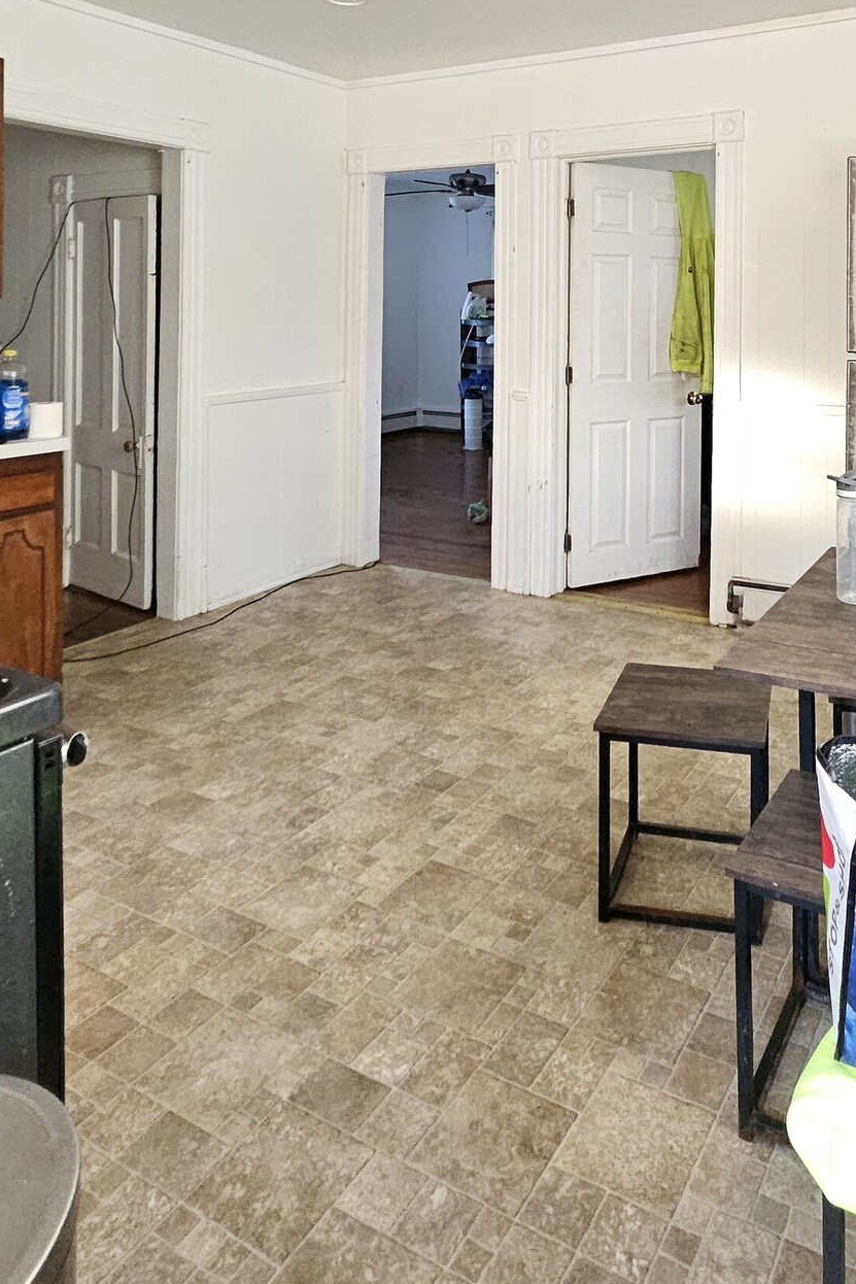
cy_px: 317
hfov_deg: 50.1
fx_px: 891
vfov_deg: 66.9
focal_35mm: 25
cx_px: 589
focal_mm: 1.74
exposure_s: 1/30
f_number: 2.2
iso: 500
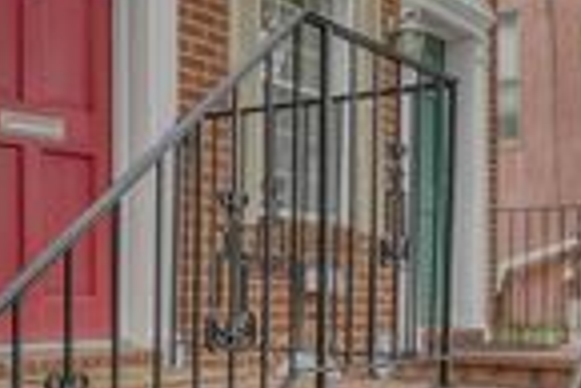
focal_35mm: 55
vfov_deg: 24.4
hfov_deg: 35.1
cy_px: 290
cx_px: 120
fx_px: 889
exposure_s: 1/125
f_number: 7.1
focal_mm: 16
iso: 640
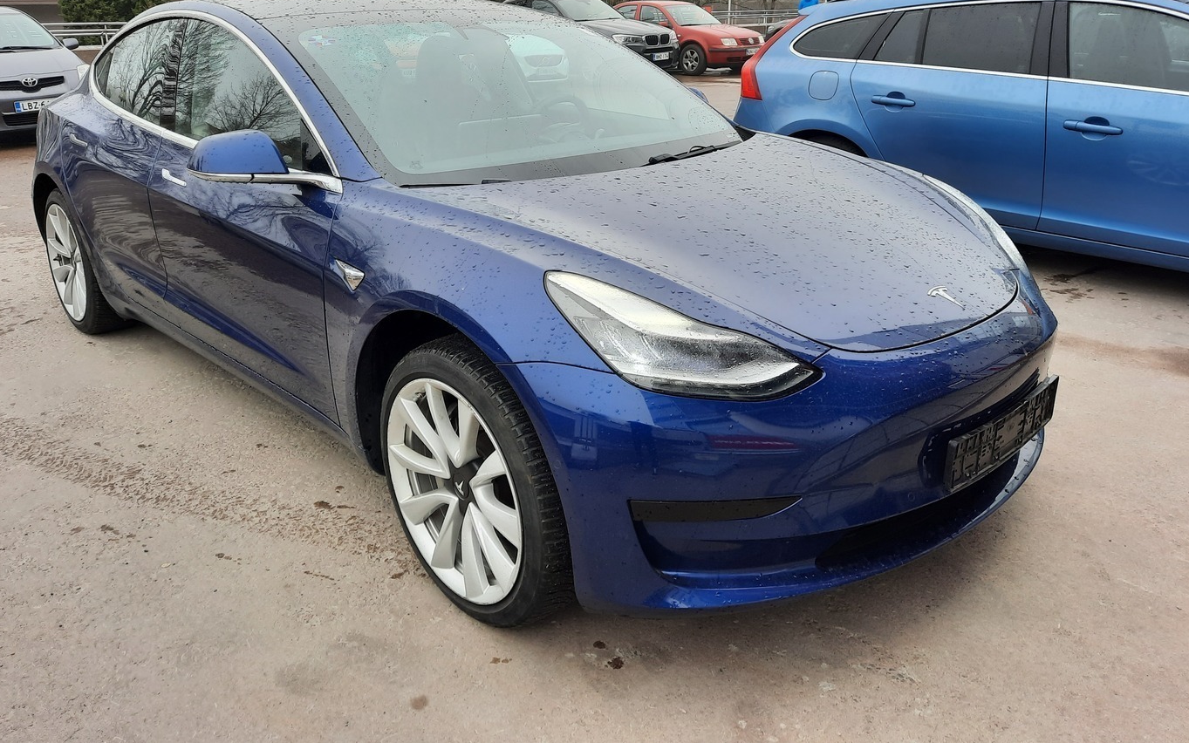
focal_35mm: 28
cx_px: 579
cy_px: 290
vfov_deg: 44.3
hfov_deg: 66.5
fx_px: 907
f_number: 2
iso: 32
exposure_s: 1/235
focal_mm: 4.6
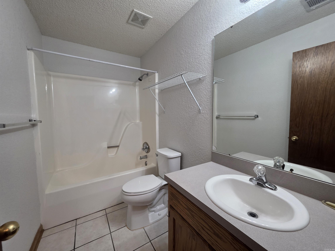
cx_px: 168
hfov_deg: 106.2
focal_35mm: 13
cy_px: 126
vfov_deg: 89.9
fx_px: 126
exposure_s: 1/120
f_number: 1.9
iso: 200
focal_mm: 2.2
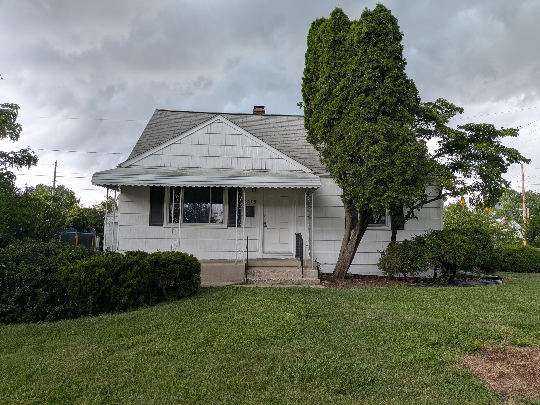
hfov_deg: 71.6
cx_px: 270
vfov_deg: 56.8
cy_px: 202
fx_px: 374
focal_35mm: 24
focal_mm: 4.53
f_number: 1.7
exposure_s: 1/214
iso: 36
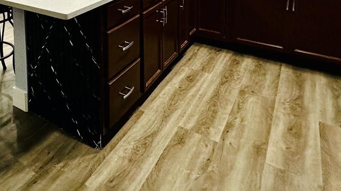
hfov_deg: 56.0
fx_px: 289
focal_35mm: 32
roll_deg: +1.4
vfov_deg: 30.2
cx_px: 62
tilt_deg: -5.1
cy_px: -49
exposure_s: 1/120
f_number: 2.2
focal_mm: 2.22
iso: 160
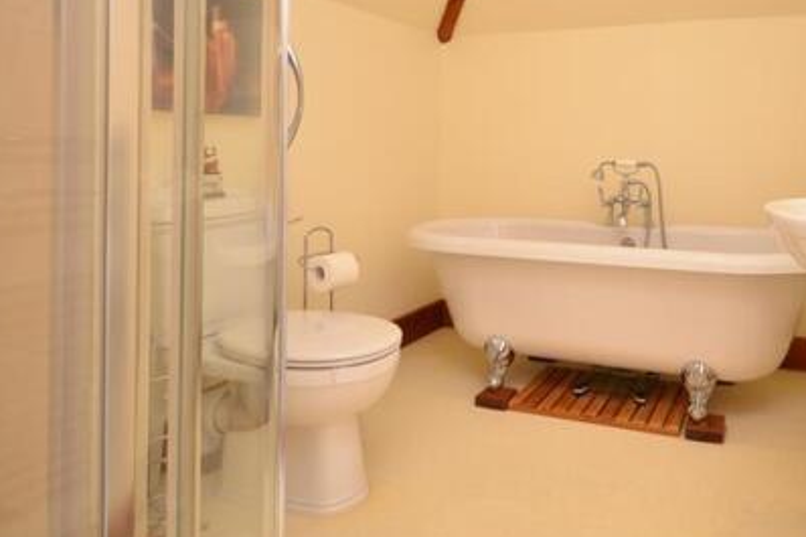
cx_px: 547
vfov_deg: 44.1
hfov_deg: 62.9
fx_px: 636
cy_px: 129
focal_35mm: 28
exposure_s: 1/2.5
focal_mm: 11.5
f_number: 5
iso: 200
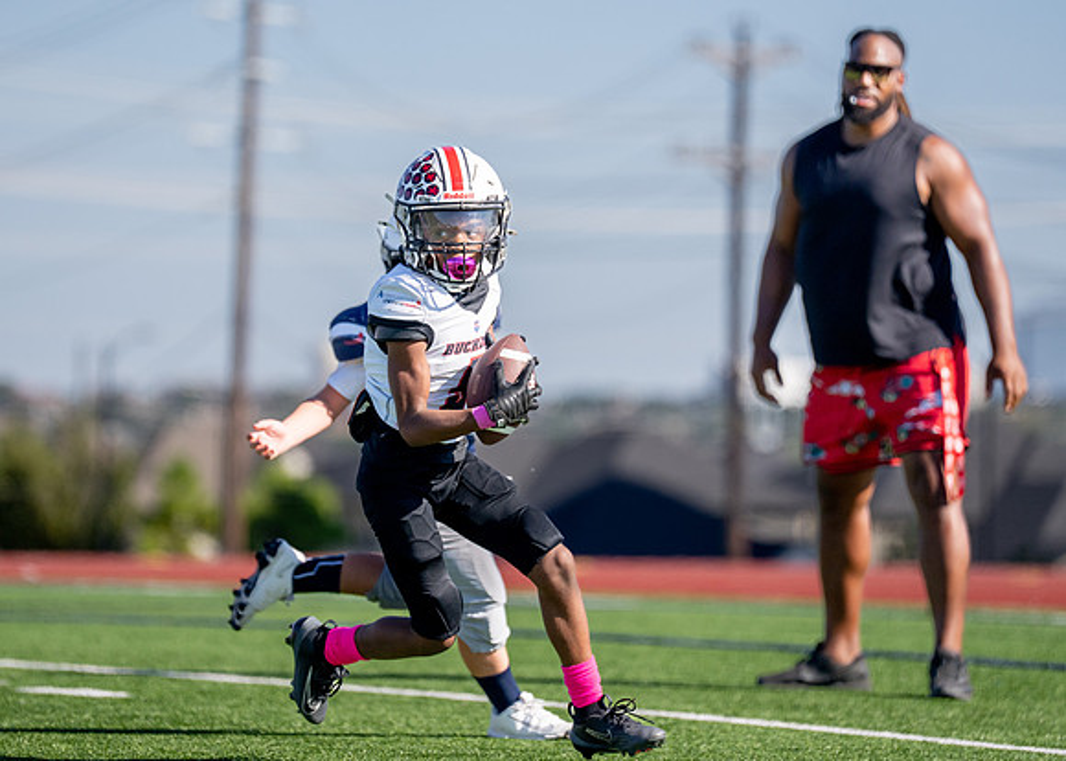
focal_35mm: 245
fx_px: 7405
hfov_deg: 8.2
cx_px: 421
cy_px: 354
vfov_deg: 5.9
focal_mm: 200
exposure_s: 1/6400
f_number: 2.8
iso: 320
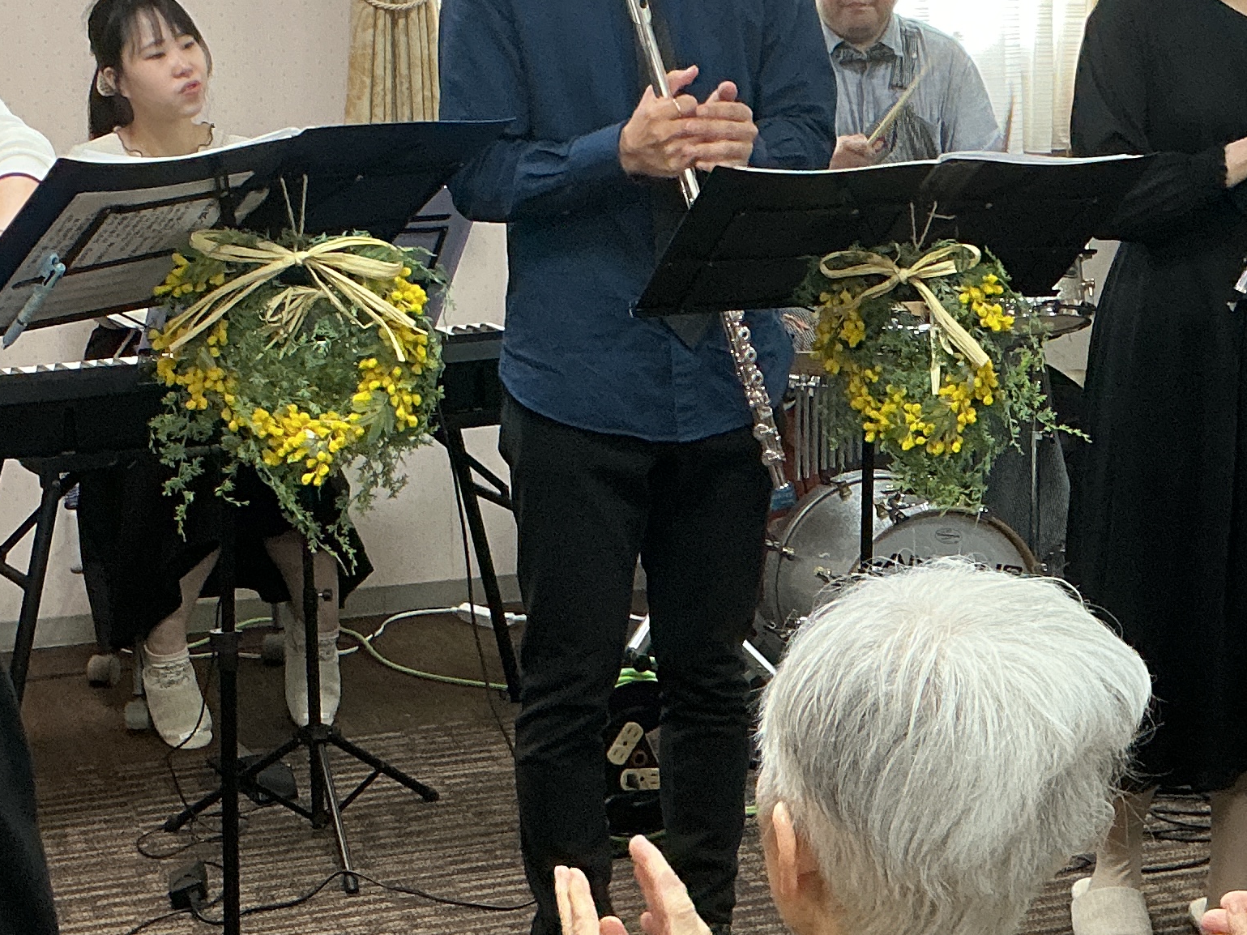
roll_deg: -0.1
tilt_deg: -10.7
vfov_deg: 19.4
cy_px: 420
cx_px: 742
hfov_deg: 25.6
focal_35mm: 76
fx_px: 2738
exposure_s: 1/60
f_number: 1.8
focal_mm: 3
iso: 125
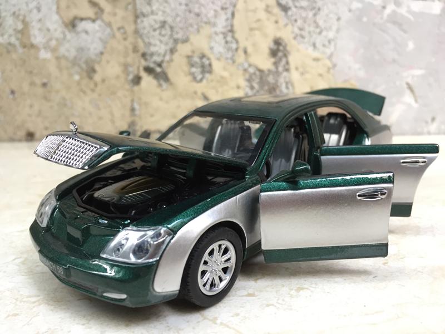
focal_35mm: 29
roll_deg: +0.0
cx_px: 222
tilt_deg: -13.6
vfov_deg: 48.2
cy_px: 167
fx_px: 373
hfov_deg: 61.7
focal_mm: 4.15
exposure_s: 1/33
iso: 80
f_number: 2.2
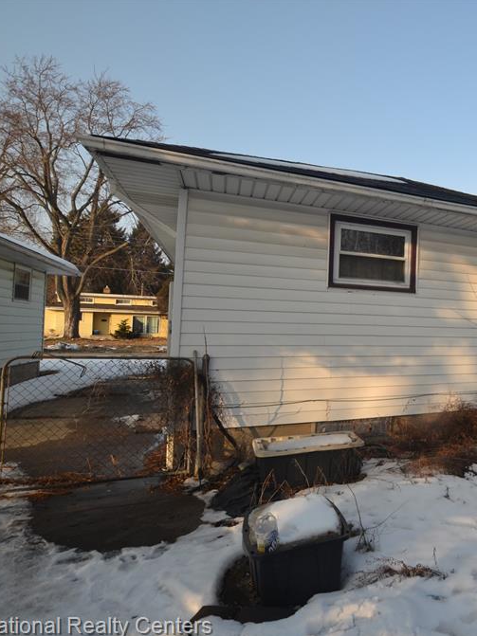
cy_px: 319
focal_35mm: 22
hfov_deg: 50.9
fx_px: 404
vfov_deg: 76.4
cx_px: 462
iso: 100
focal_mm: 10
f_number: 6.3
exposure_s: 1/160
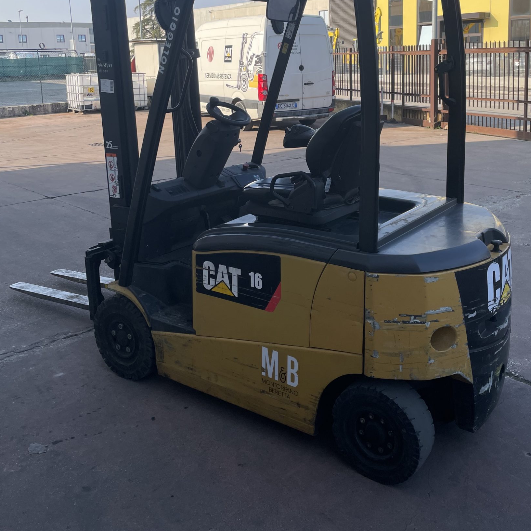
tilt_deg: -8.9
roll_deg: +2.1
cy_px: 159
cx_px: 294
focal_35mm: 36
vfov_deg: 45.1
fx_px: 625
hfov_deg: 46.0
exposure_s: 1/1855
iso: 32
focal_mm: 4.2
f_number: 1.6
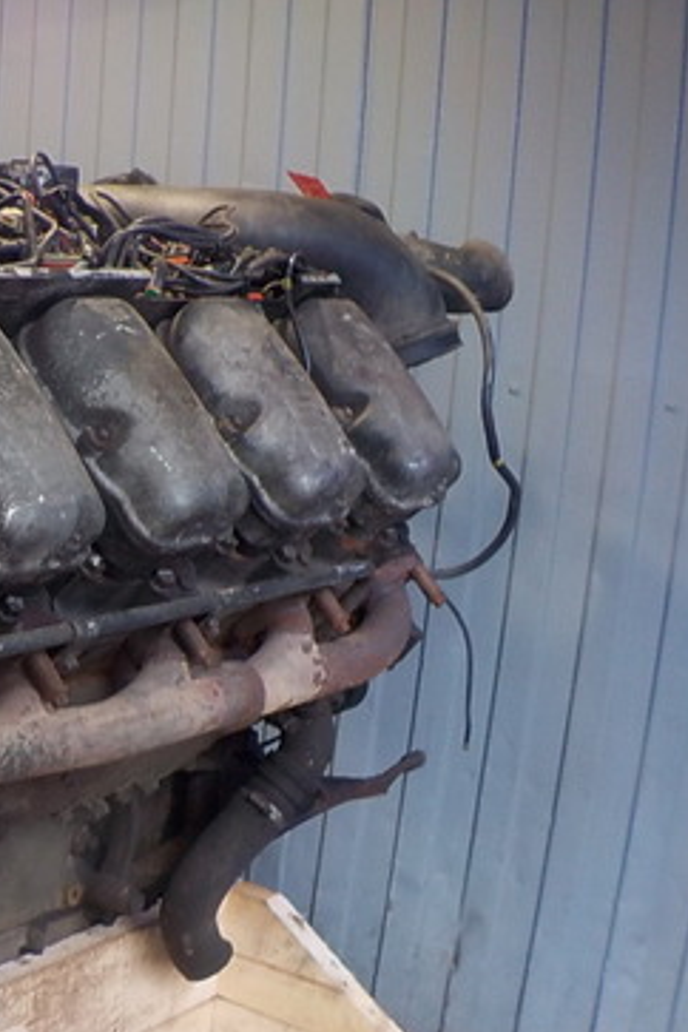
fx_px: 1577
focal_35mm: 55
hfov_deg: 22.2
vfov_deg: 36.2
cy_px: 540
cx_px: -190
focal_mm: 4.1
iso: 180
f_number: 3.3
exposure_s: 1/30
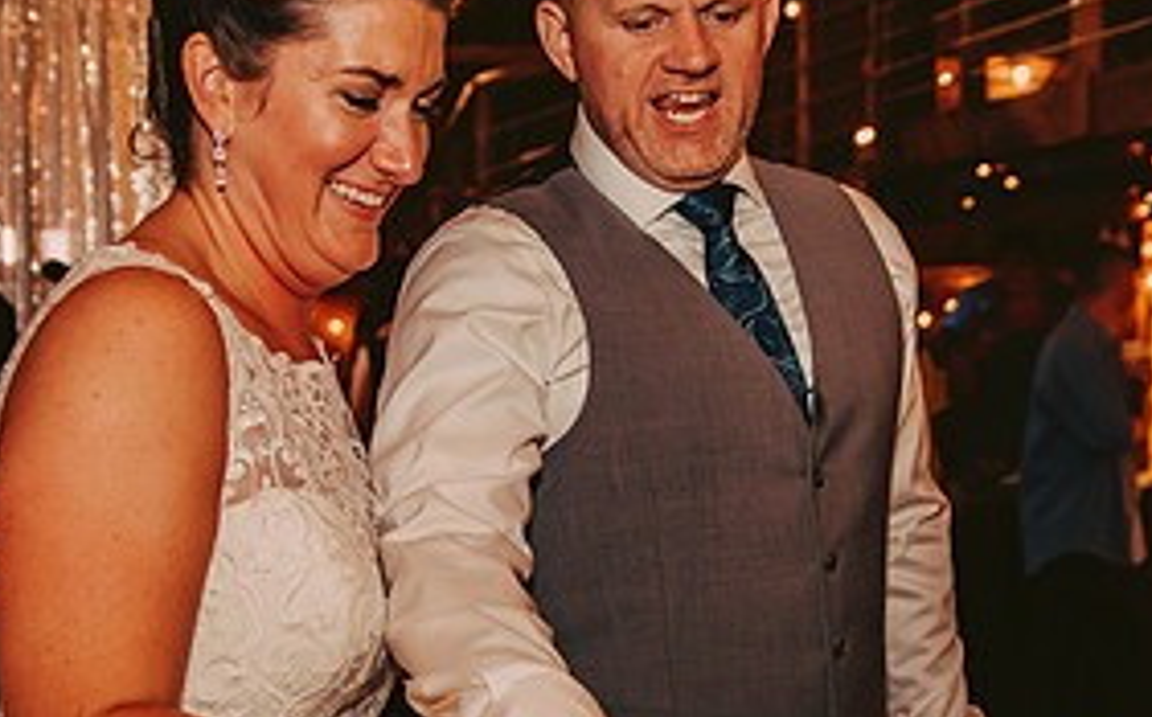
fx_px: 1850
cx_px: 738
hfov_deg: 34.4
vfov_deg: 21.8
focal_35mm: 59
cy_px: 498
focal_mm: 28
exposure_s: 1/125
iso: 1600
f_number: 2.8
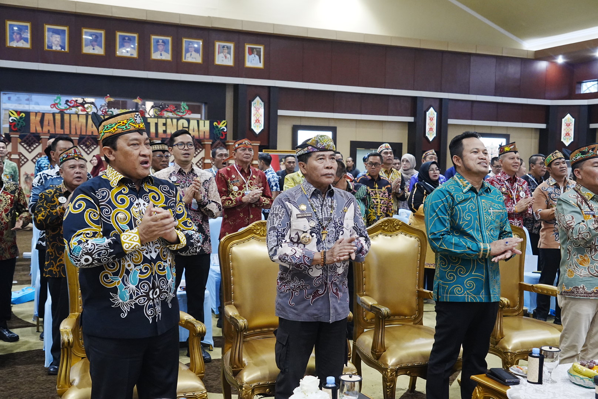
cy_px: 200
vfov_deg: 34.3
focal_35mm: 39
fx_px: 648
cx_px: 299
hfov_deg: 49.5
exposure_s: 1/125
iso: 5000
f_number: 6.3
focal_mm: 39
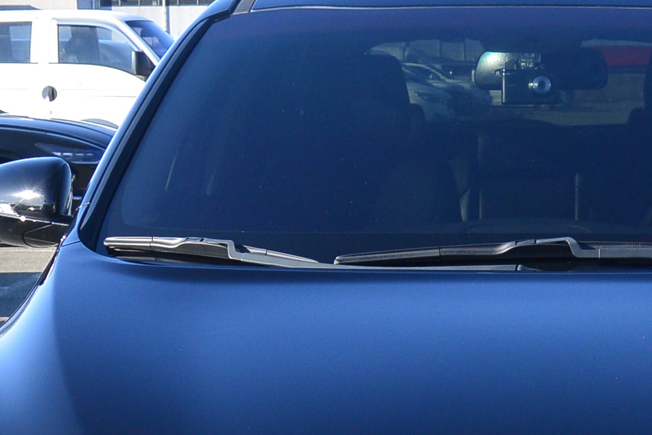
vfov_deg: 12.2
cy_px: 589
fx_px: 1956
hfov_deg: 18.7
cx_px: 539
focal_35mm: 108
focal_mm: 12.5
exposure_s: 1/400
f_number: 4.5
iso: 100
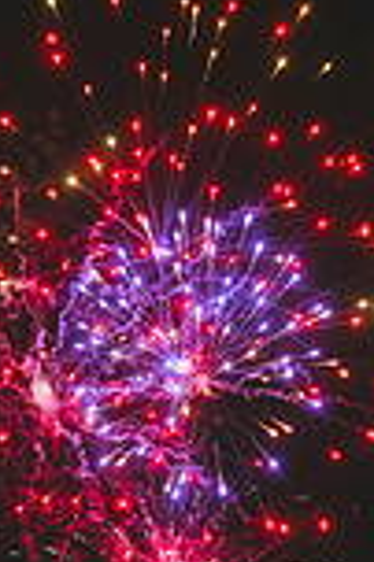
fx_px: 1437
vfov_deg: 21.7
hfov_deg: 14.4
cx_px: -74
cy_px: 499
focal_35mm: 92
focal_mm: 31
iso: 640
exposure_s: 1/60
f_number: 2.8
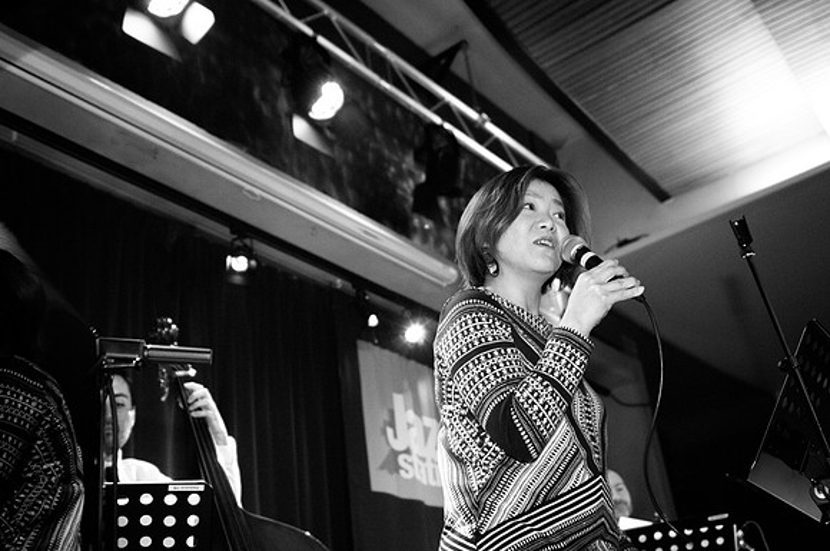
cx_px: 415
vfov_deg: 28.9
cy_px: 276
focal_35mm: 46
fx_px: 1071
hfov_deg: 42.4
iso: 800
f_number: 2.8
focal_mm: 31
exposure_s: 1/100
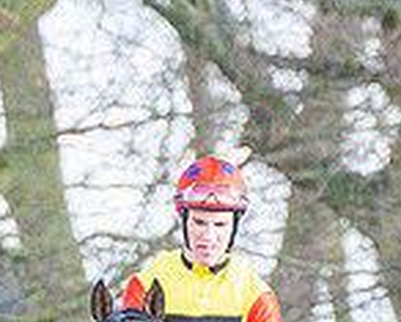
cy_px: 589
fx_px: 30747
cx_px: 326
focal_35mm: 2589
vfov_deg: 0.6
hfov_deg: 0.7
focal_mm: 280
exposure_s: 1/1600
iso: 800
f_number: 4
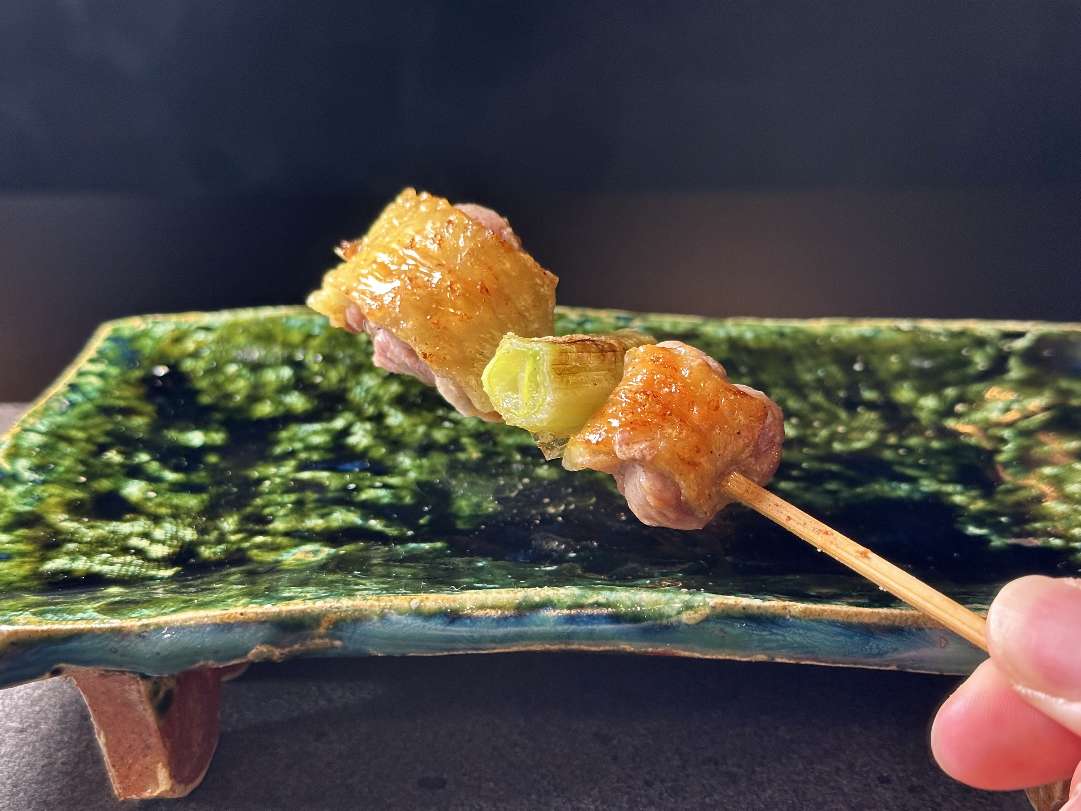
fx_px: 1499
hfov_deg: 39.7
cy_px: 406
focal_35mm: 48
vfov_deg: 30.3
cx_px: 540
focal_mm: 6.86
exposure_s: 1/55
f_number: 1.78
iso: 250
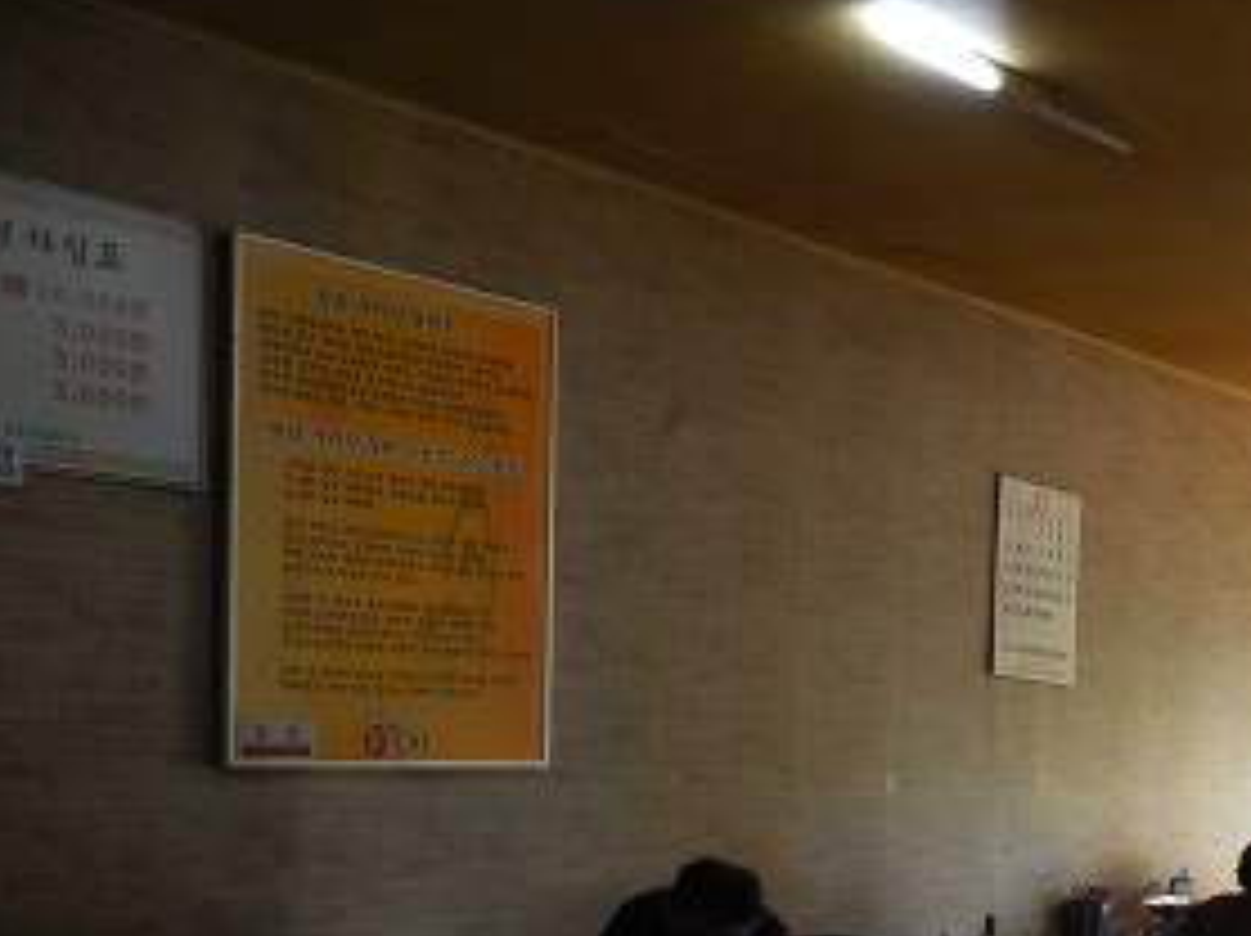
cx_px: 1300
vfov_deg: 26.4
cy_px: 765
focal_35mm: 54
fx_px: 1950
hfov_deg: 32.2
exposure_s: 1/50
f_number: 3.3
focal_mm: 4.5
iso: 125
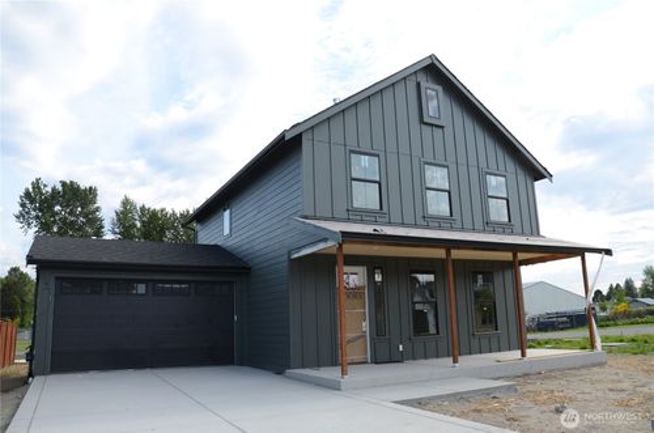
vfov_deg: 47.7
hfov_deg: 67.5
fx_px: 489
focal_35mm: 27
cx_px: 327
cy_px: 216
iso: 100
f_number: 6.3
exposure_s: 1/160
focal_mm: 18
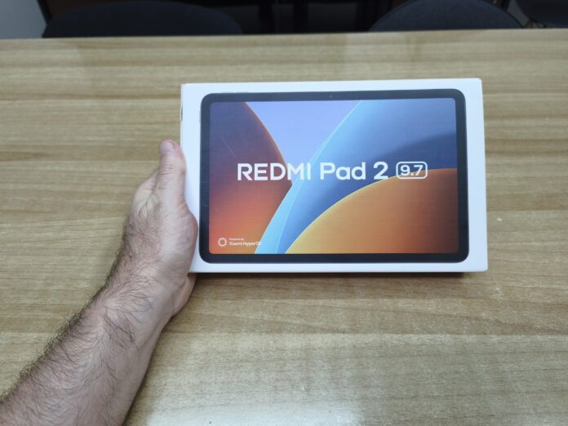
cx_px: 284
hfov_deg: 73.9
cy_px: 213
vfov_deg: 58.9
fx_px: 377
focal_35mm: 23
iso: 400
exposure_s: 1/100
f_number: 1.7
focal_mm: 5.35
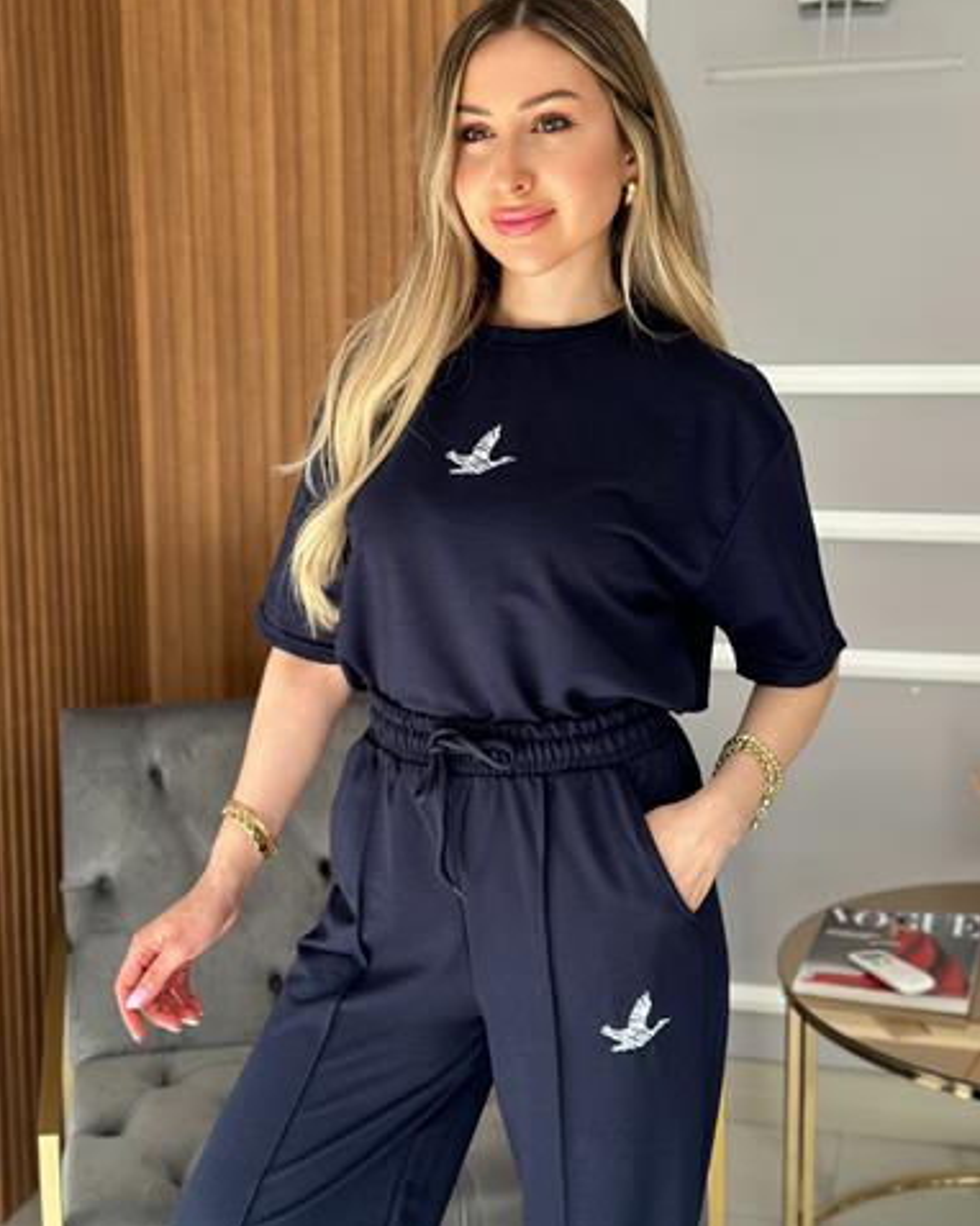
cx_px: 498
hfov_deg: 29.7
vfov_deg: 36.7
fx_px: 1850
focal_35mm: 51
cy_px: 595
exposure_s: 1/204
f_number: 1.78
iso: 80
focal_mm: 6.86
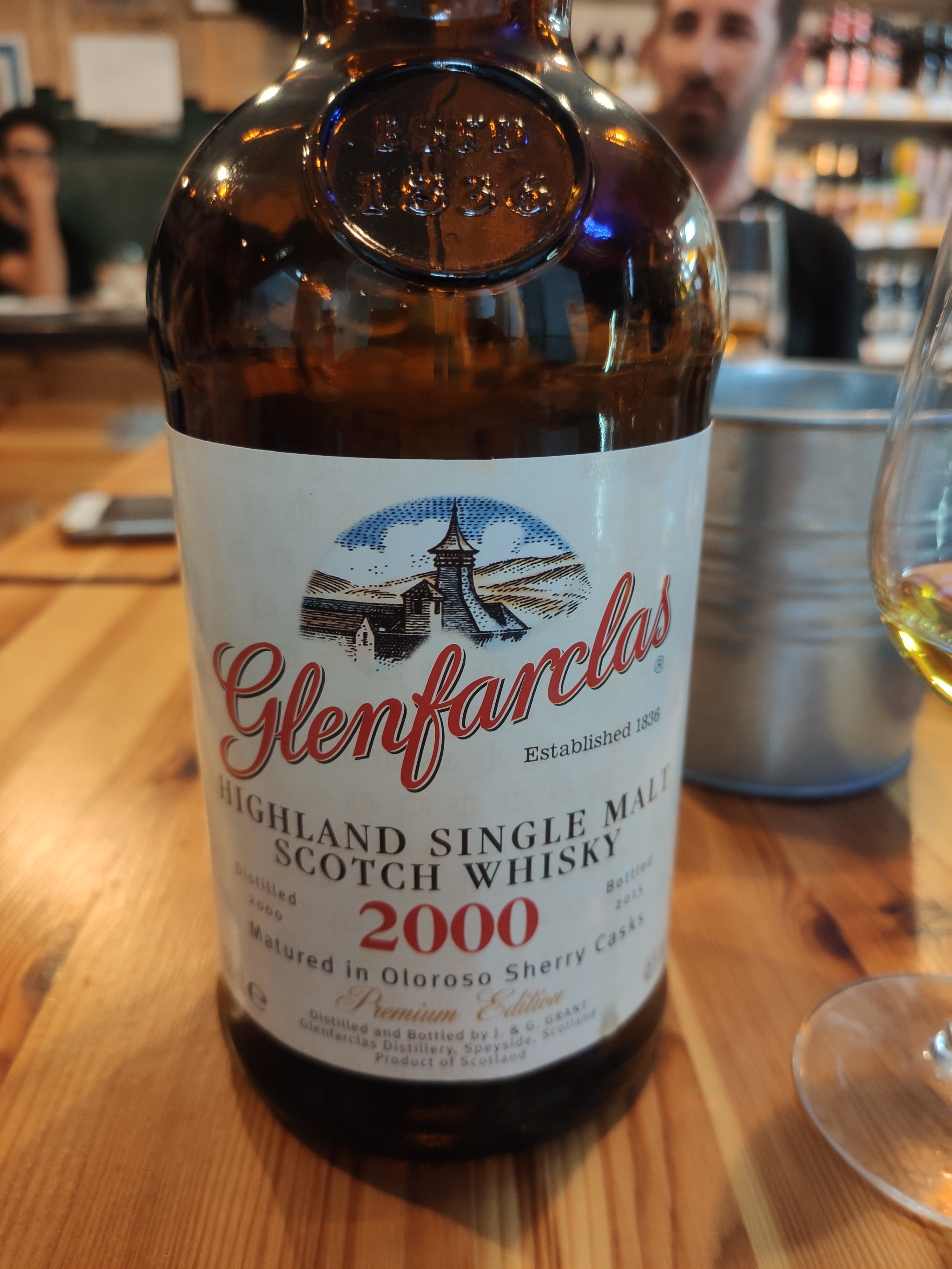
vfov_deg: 65.3
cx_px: 476
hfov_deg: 51.4
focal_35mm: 27
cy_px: 634
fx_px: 990
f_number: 1.75
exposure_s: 1/50
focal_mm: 4.75
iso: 927
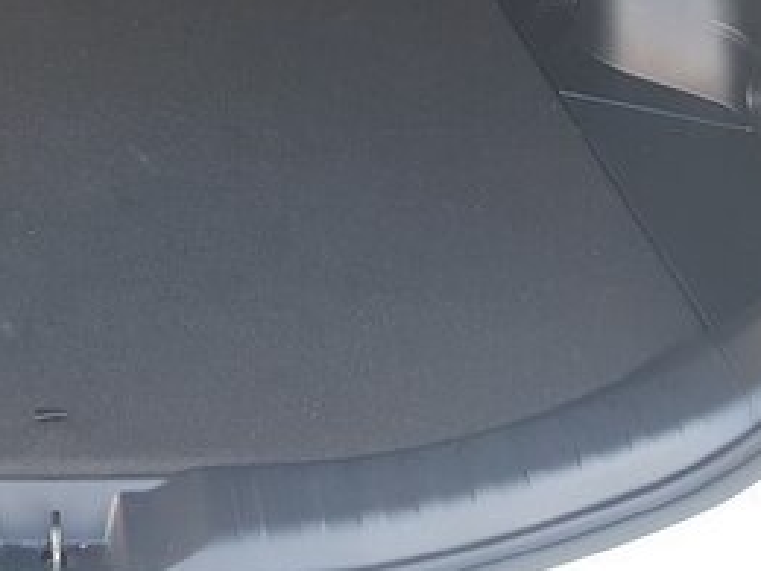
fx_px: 1451
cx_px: 26
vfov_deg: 20.7
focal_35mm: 66
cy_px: -122
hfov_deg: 27.9
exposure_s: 1/50
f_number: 1.7
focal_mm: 4.2
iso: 100
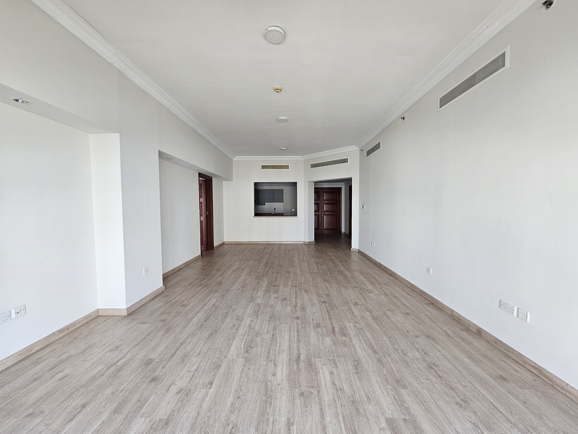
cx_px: 289
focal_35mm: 13
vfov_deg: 89.9
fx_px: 217
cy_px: 217
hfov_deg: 106.2
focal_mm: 2.2
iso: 100
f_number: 2.2
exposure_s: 1/60
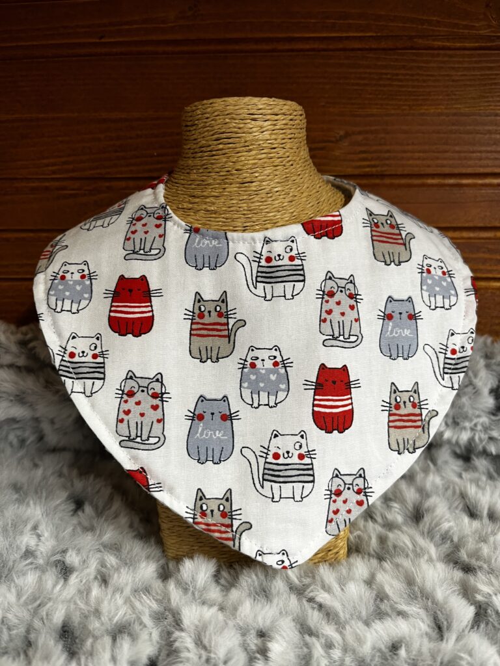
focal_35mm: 26
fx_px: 501
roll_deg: +1.2
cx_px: 250
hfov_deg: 53.1
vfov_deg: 67.3
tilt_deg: -13.3
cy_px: 333
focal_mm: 5.1
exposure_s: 1/47
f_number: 1.6
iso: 100
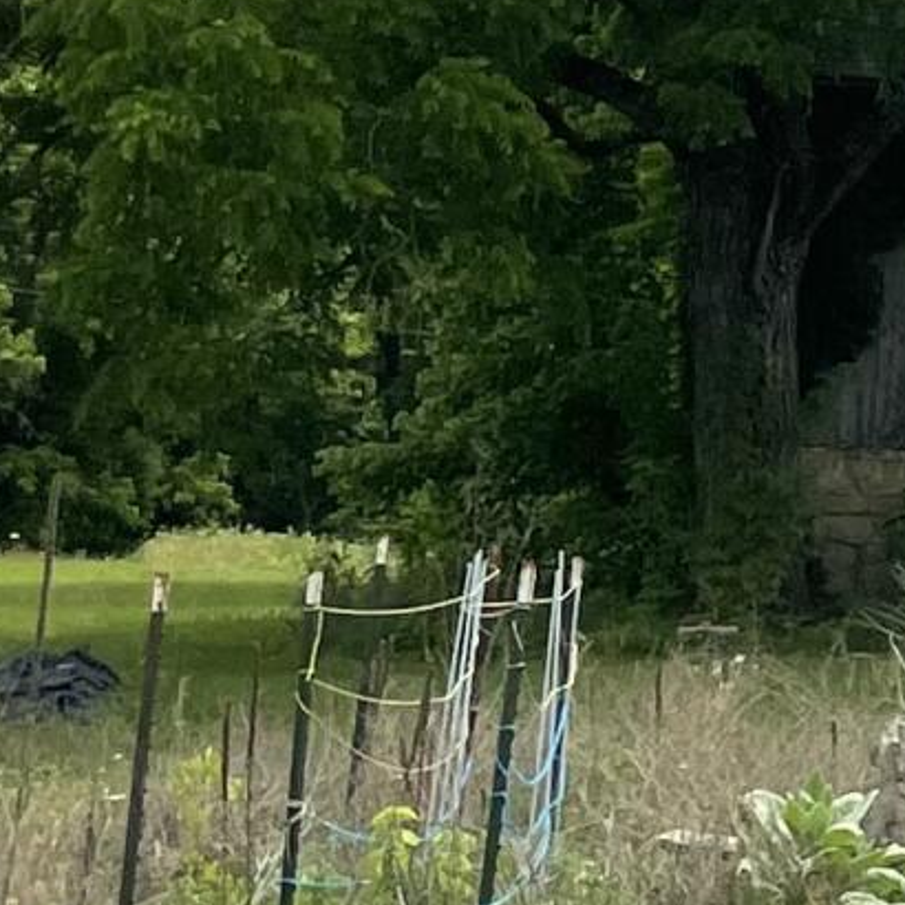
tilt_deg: +1.7
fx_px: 4969
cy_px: 230
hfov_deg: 8.7
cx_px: 2660
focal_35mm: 168
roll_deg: -1.6
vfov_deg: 10.4
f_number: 1.6
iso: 32
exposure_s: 1/6494
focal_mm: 4.2
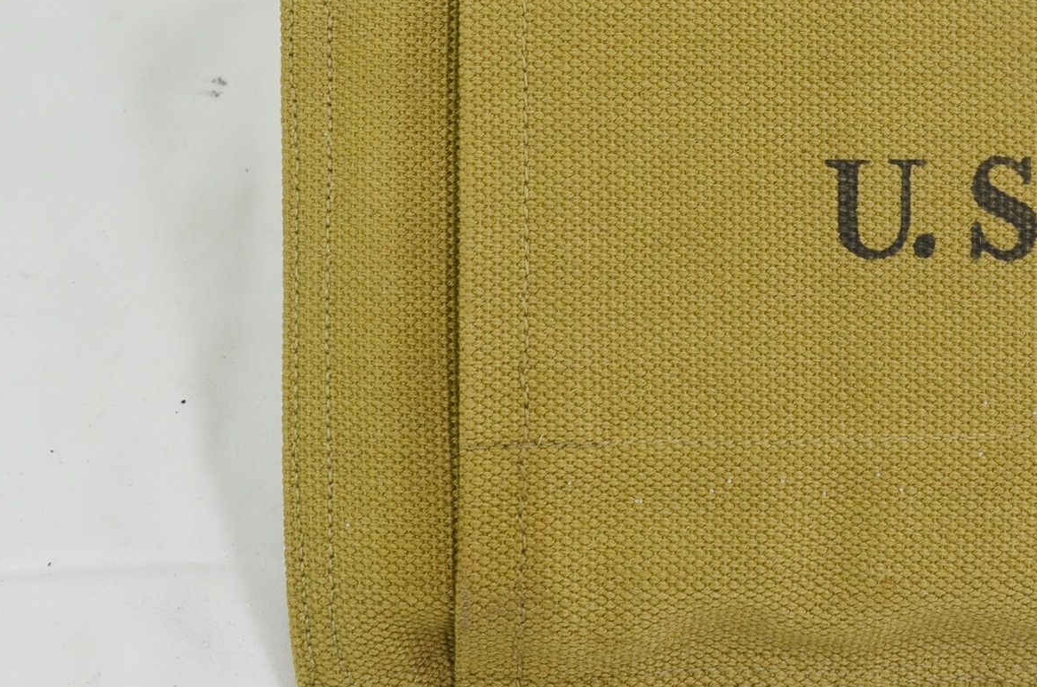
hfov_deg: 26.3
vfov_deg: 17.7
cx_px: 793
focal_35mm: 76
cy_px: 145
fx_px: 2185
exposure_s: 1/125
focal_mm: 24
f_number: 5.6
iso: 220
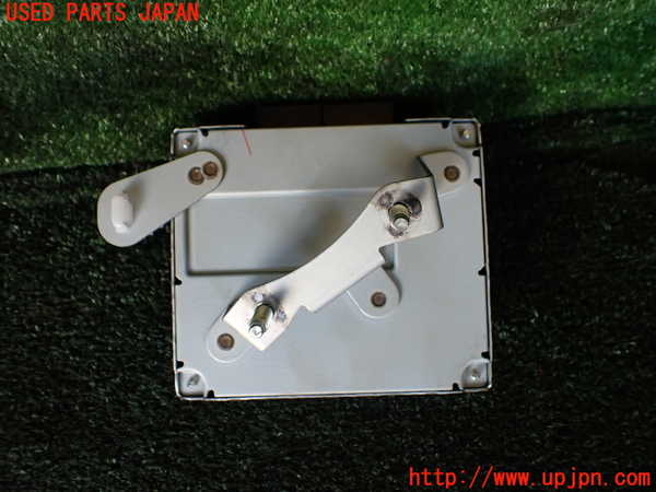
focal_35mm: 30
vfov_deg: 46.8
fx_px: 569
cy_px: 246
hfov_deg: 60.0
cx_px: 328
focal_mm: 5.4
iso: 200
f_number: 2.3
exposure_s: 1/125
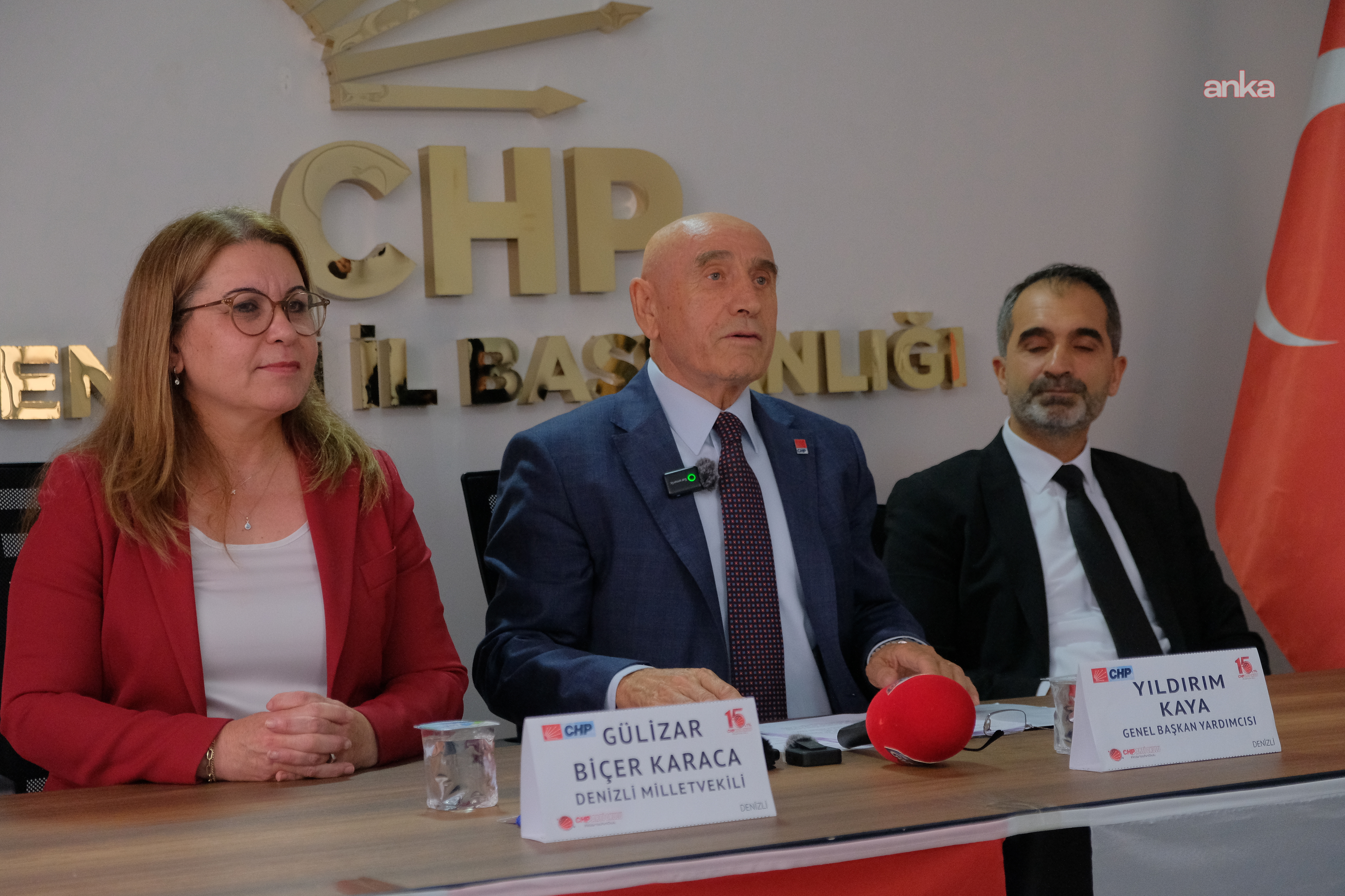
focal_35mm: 67
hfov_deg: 30.1
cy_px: 448
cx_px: 672
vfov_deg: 20.3
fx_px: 2503
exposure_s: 1/125
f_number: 4
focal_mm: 44.4
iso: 2500
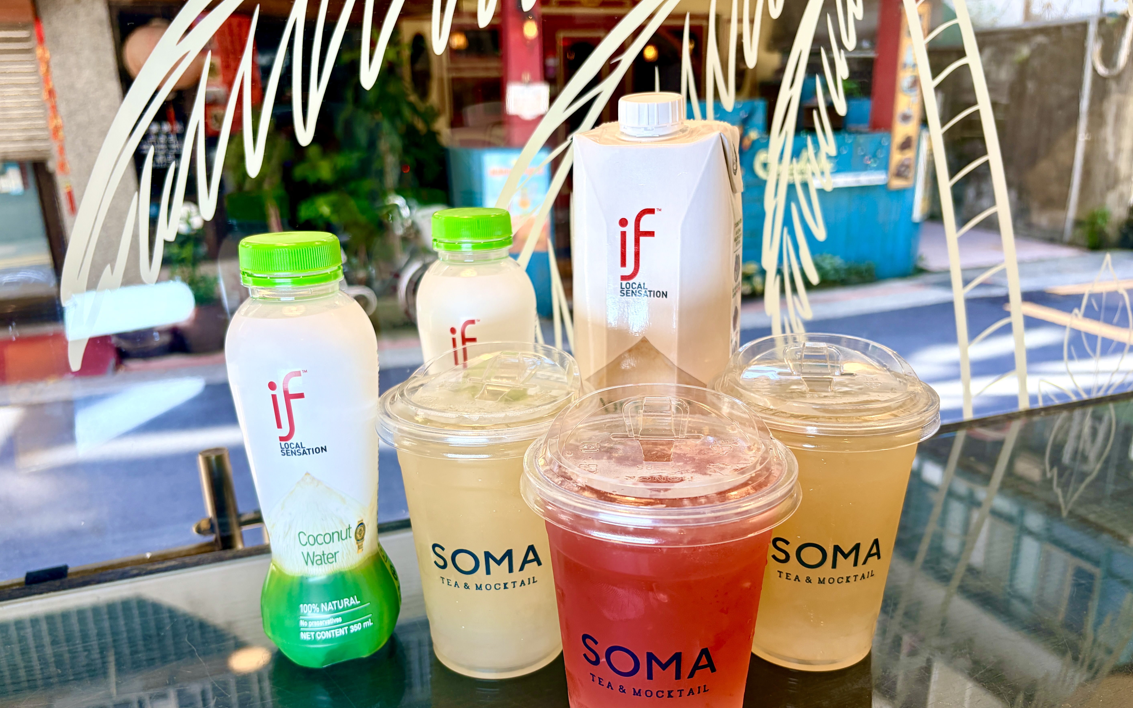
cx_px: 559
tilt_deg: -17.6
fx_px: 865
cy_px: 401
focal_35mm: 28
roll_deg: +1.8
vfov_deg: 44.4
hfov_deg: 66.5
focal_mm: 5.96
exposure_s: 1/227
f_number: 1.6
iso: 40
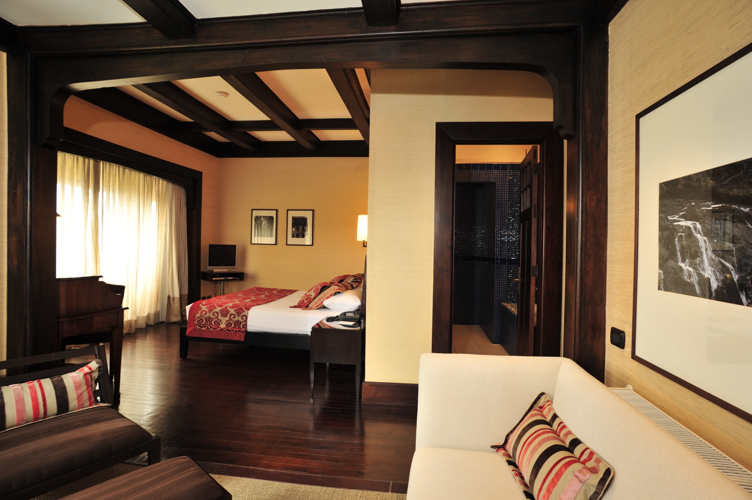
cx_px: 376
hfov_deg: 90.0
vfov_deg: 67.3
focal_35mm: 18
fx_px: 376
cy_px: 250
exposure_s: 1/6
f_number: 8
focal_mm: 18
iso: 200
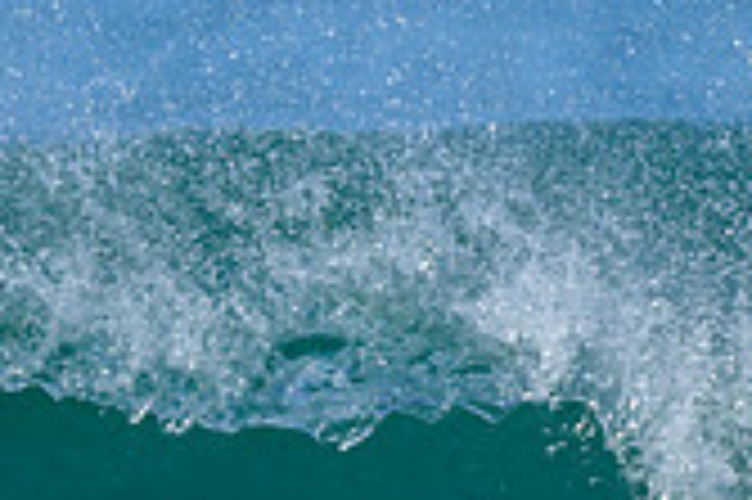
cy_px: 793
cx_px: 749
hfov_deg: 0.5
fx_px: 79799
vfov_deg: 0.4
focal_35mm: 3824
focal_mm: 800
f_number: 6.3
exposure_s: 1/2000
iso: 220
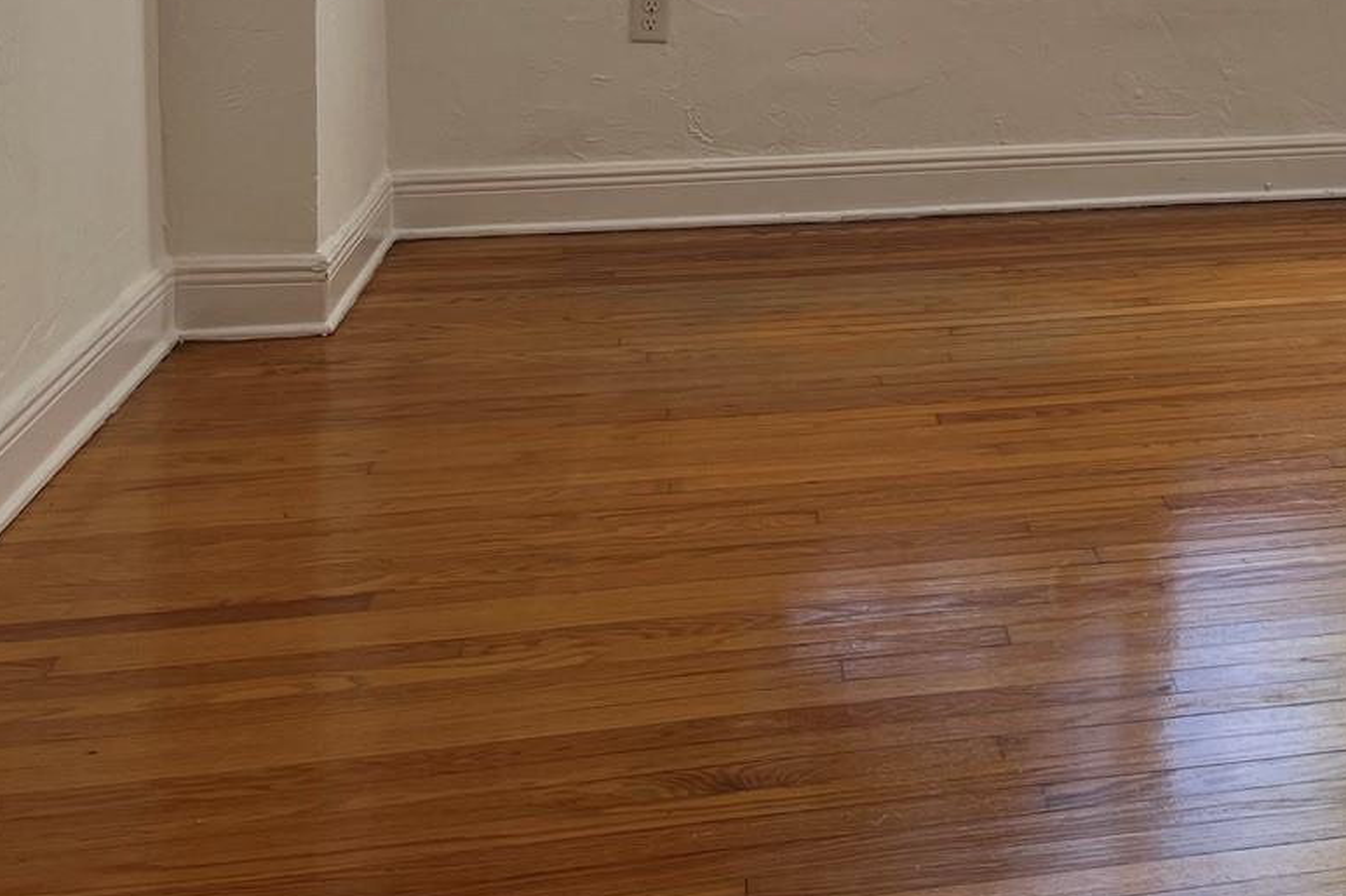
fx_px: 2093
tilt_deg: -4.0
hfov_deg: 32.7
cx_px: 1356
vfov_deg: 22.7
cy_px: -96
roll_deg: -0.5
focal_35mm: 56
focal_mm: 5.7
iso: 50
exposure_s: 1/780
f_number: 1.5
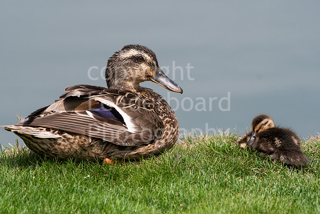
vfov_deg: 3.2
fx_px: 3867
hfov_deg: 4.7
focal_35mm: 435
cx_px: 160
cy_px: 107
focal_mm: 290
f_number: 6.3
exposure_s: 1/3200
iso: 1000
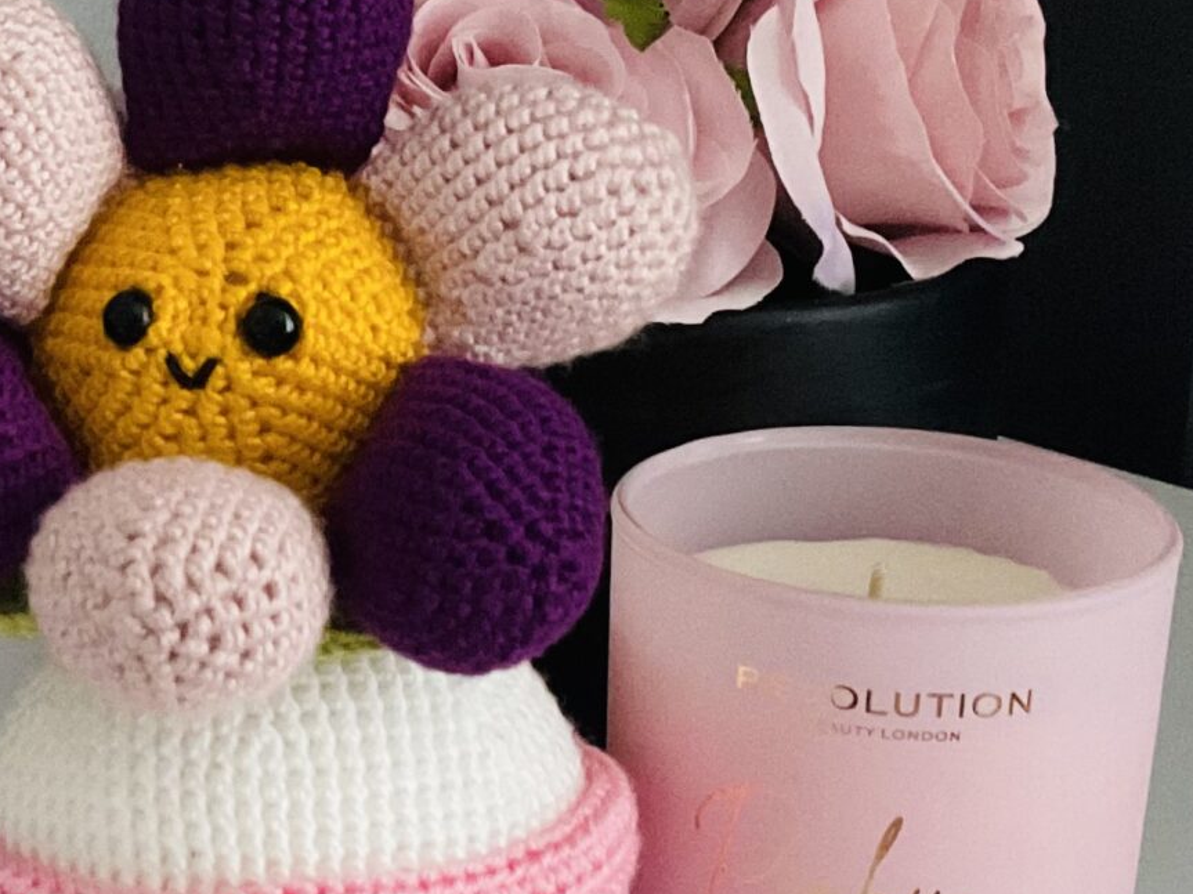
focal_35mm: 86
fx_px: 2963
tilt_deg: -17.8
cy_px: 467
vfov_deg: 17.2
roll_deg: +0.6
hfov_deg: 22.2
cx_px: 122
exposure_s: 1/30
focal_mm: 3
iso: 500
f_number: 1.8
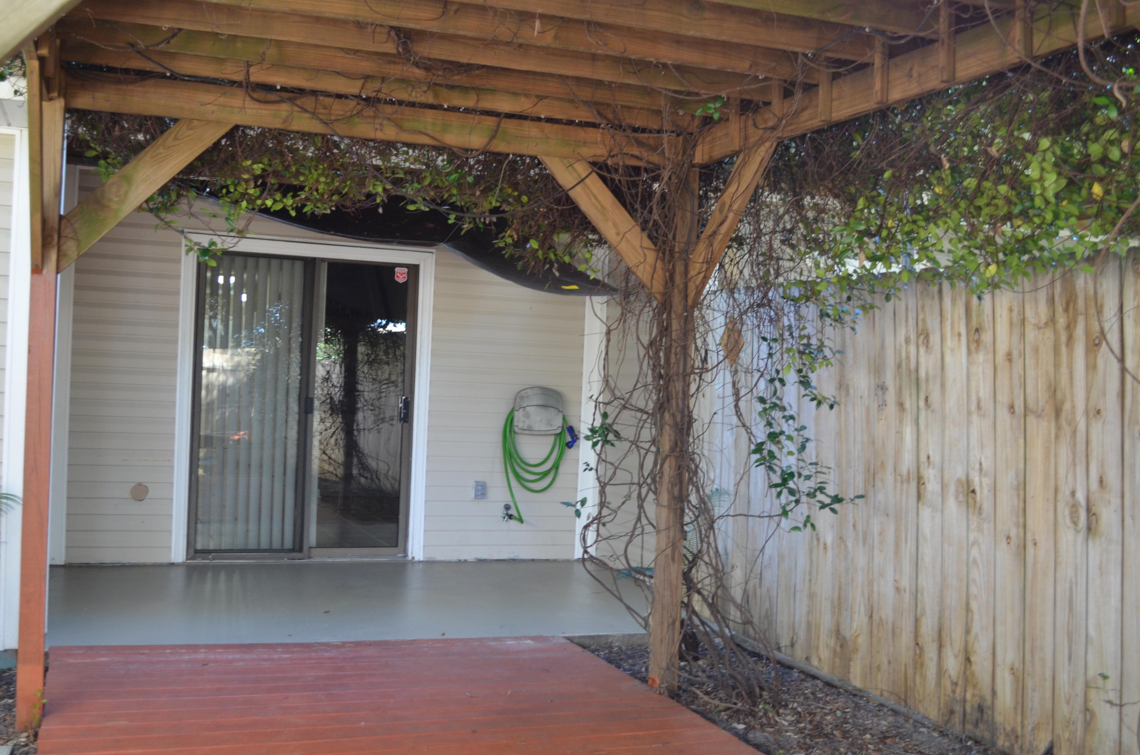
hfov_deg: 54.3
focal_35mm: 35
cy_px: 386
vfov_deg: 37.7
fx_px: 1106
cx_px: 493
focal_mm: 20
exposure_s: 1/60
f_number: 4
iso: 500
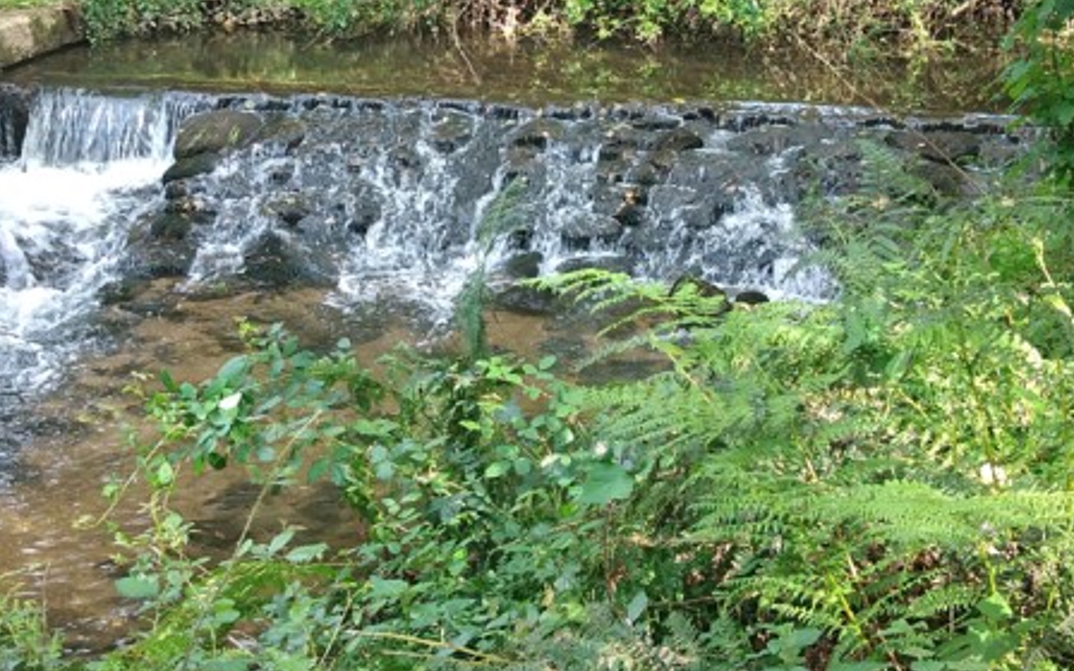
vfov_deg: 21.8
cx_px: 568
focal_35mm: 59
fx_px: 1727
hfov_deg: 34.5
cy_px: 158
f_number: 1.8
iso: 108
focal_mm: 3.6
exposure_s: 1/60
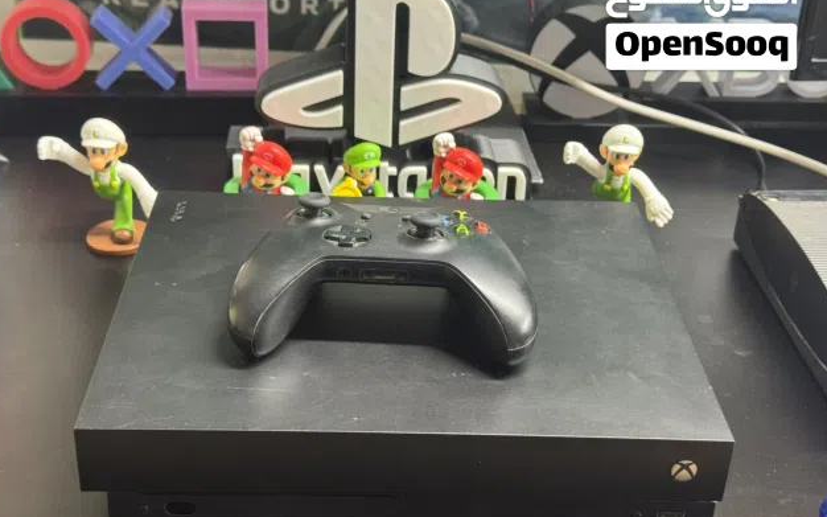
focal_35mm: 52
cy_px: 260
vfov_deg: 24.9
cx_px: 407
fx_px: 1172
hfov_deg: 38.9
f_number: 1.78
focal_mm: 6.76
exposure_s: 1/50
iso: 200
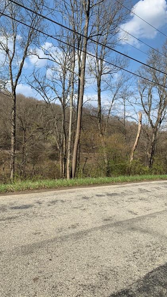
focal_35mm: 29
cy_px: 145
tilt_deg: +2.9
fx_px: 228
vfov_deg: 66.1
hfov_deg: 40.1
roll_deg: -1.5
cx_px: 70
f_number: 1.8
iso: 25
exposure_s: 1/1992
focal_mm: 4.25
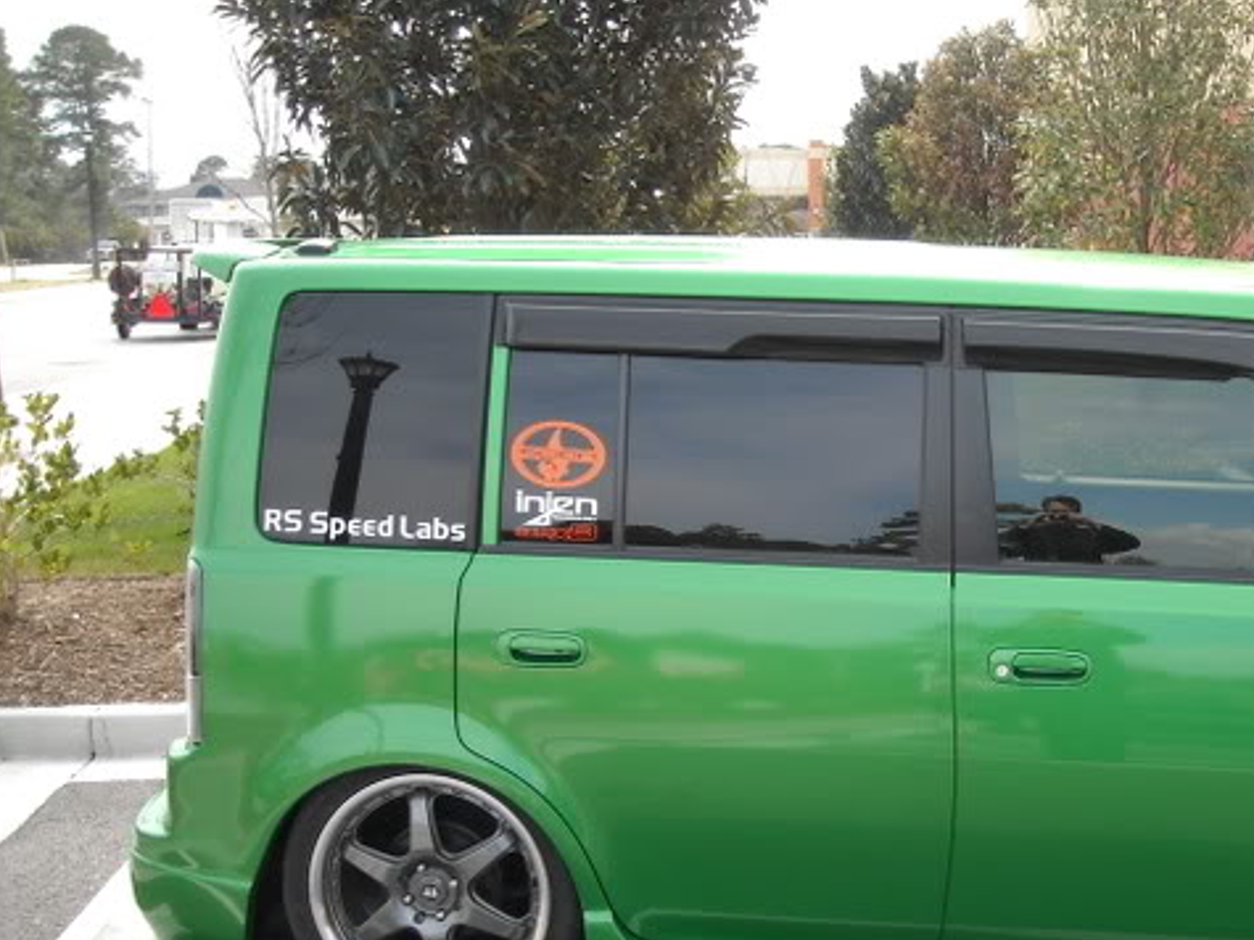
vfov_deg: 24.6
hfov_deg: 31.9
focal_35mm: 59
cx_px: 998
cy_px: 660
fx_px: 2137
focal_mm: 5.7
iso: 64
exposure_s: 1/323
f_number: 2.8
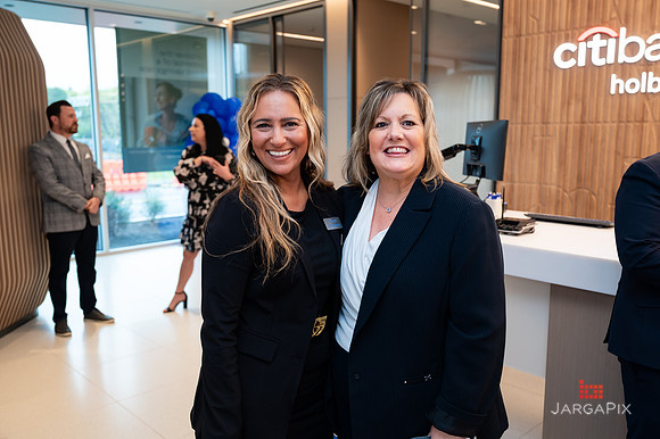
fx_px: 591
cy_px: 219
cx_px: 330
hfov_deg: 58.4
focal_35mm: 32
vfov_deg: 40.8
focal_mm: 32
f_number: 3.2
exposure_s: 1/200
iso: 400
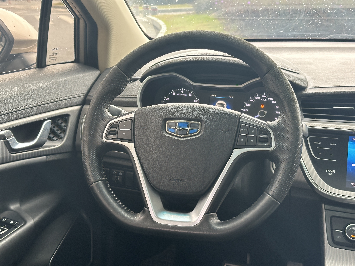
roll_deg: +0.6
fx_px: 492
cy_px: 133
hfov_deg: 39.7
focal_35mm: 48
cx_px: 178
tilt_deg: -16.8
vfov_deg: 30.3
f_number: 1.78
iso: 160
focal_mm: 6.86
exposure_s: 1/60
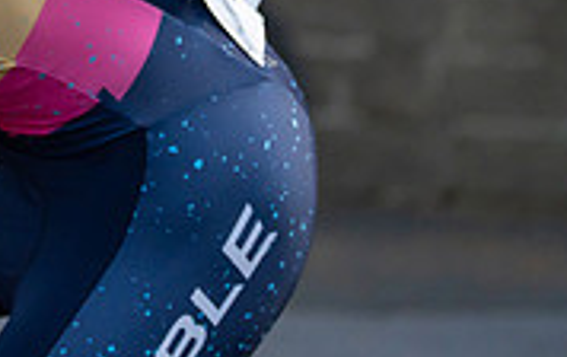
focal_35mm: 232
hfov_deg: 8.9
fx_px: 3592
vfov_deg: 5.6
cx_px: -194
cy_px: -247
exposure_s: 1/1000
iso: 2000
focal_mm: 70
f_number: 2.8
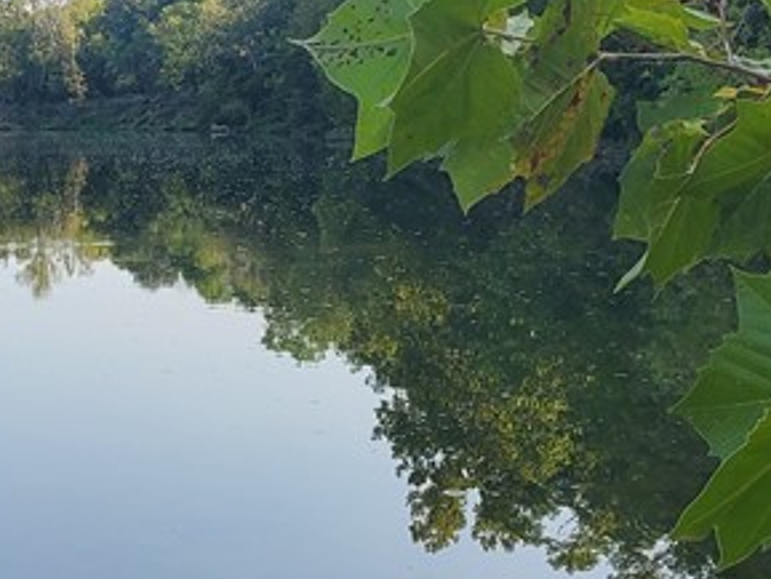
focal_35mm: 92
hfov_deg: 20.9
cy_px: 374
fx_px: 2050
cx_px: 96
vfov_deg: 16.0
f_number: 2.4
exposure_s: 1/912
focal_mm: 4.3
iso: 50
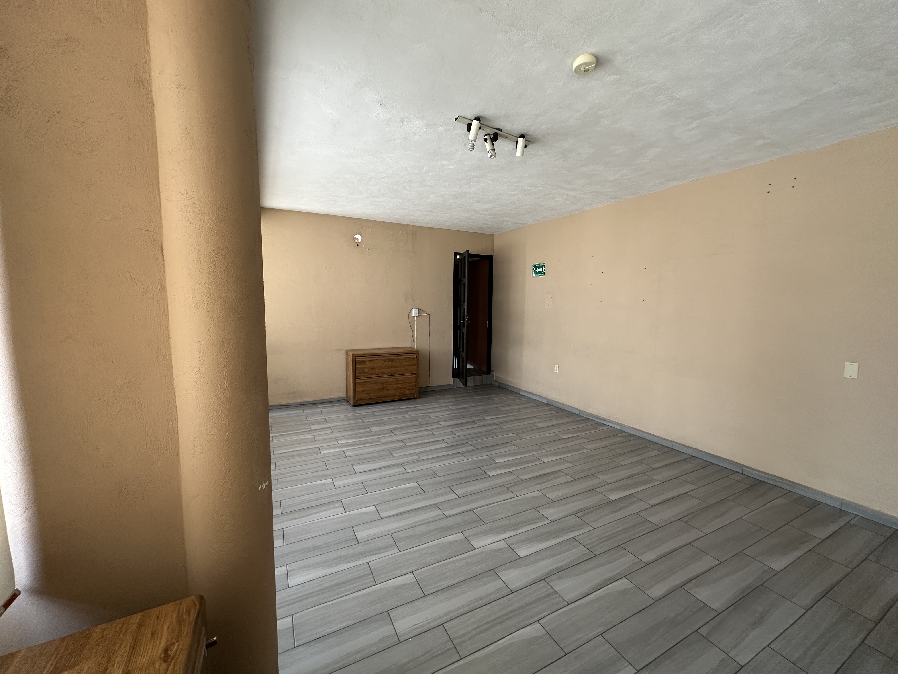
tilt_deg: -5.0
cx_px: 449
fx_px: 363
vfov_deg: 85.7
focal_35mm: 14
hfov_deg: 102.1
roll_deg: -0.9
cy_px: 337
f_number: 2.2
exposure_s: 1/99
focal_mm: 2.22
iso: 125
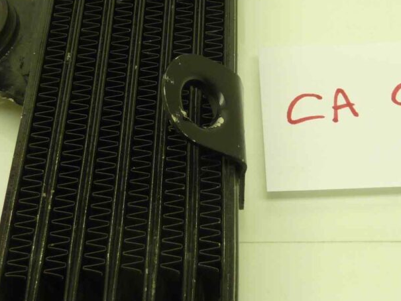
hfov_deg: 31.0
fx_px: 718
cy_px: 120
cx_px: 262
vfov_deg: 23.6
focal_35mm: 62
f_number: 3.3
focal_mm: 4.1
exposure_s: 1/25
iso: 80
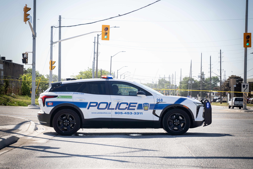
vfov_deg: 13.0
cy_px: 84
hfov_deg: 19.5
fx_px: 738
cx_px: 126
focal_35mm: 105
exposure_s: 1/640
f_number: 6.3
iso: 320
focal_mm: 70
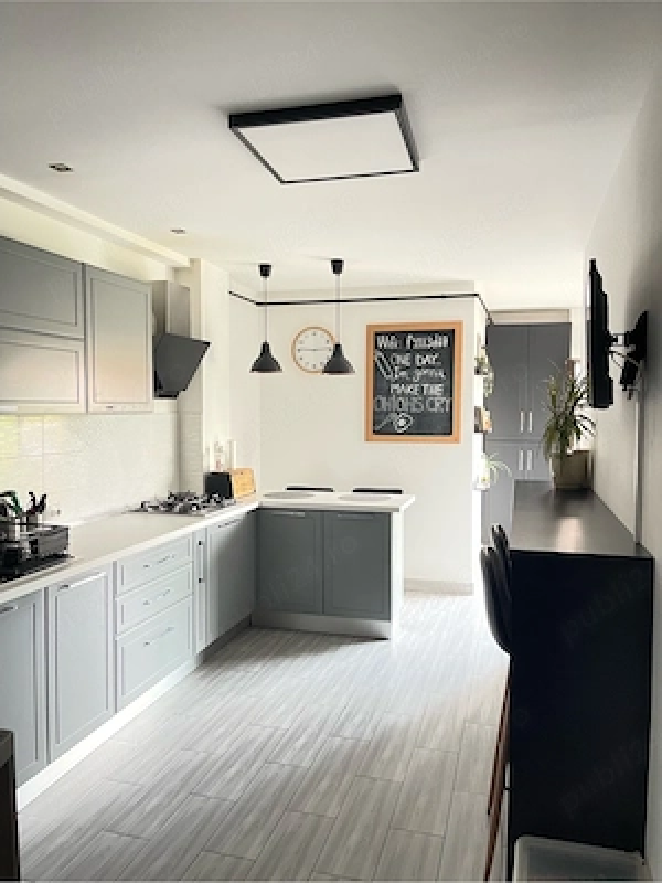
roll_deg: +0.3
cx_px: 331
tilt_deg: -3.3
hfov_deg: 54.9
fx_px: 637
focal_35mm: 25
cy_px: 442
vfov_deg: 69.4
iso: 500
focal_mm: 5.1
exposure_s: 1/25
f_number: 1.6
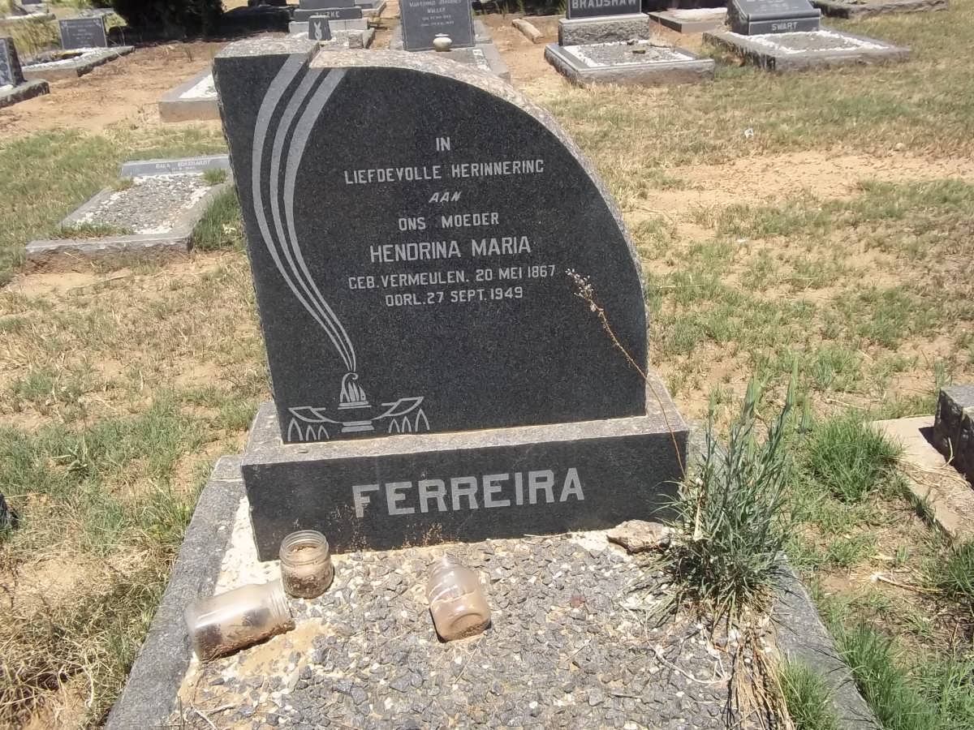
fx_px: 900
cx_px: 487
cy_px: 365
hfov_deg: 56.8
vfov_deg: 44.2
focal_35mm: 32
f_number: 5.5
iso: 80
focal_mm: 5.7
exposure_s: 1/400
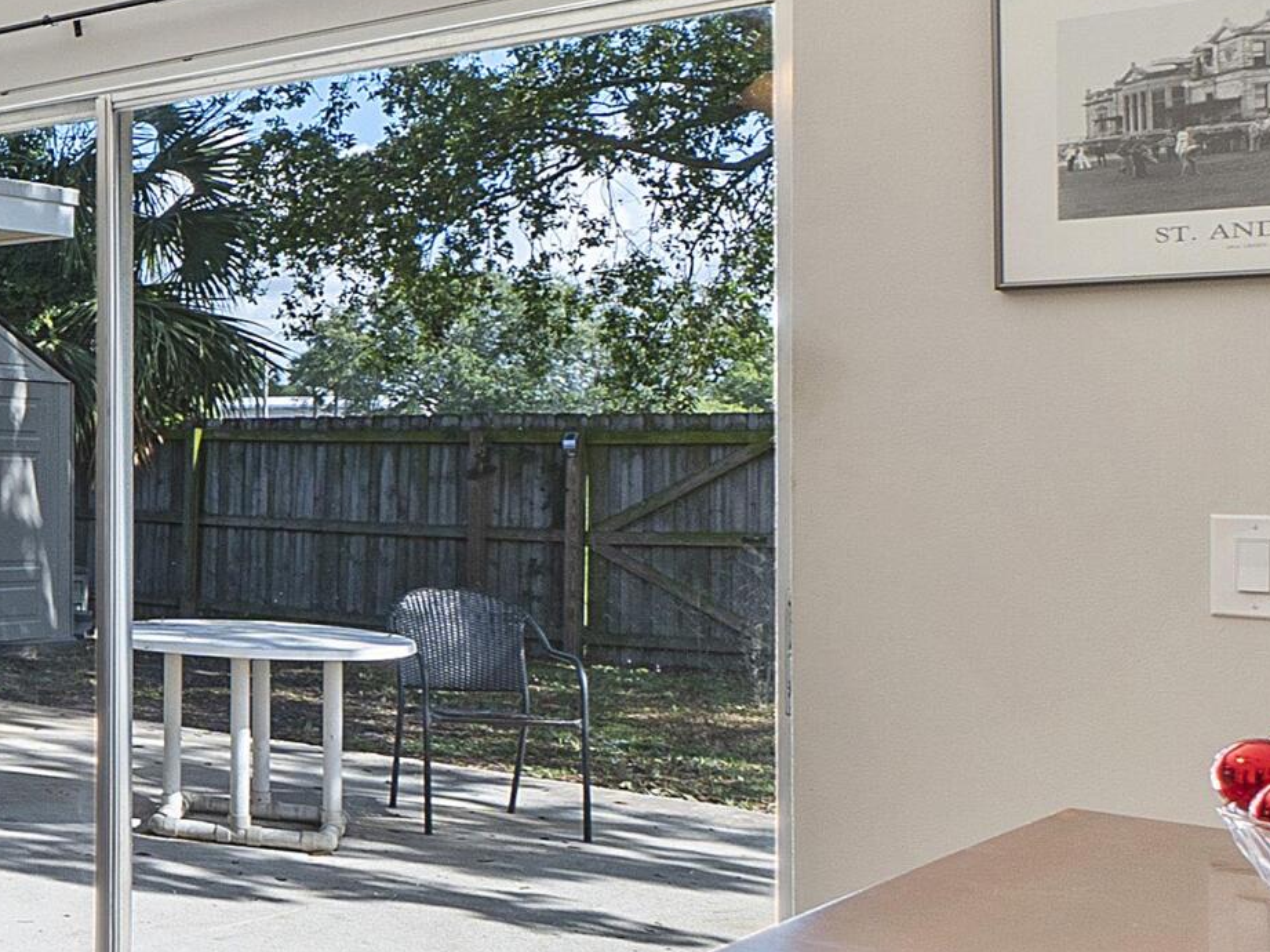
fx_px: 1724
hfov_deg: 30.2
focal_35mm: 47
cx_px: -461
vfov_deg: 30.8
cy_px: 415
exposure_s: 1/15
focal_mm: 10
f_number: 11
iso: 160
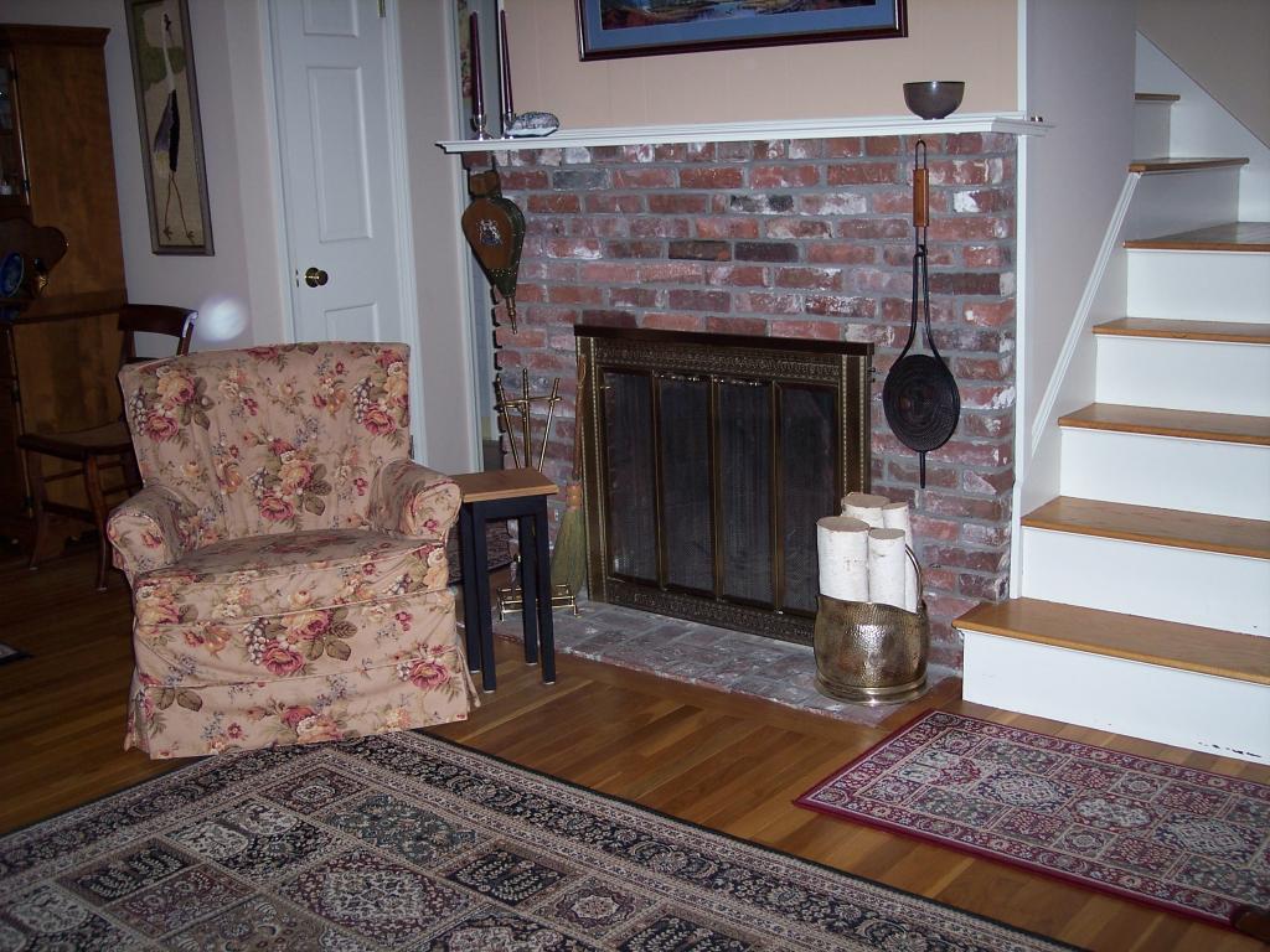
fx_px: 1431
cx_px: 635
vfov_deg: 36.8
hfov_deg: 47.9
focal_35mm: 39
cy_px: 476
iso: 100
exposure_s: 1/60
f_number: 2.8
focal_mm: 8
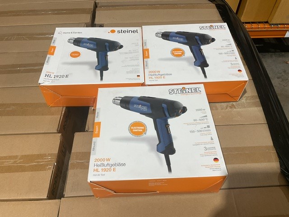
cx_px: 144
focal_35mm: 29
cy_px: 108
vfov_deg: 48.2
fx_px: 242
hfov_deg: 61.7
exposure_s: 1/50
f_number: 1.8
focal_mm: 3
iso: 50
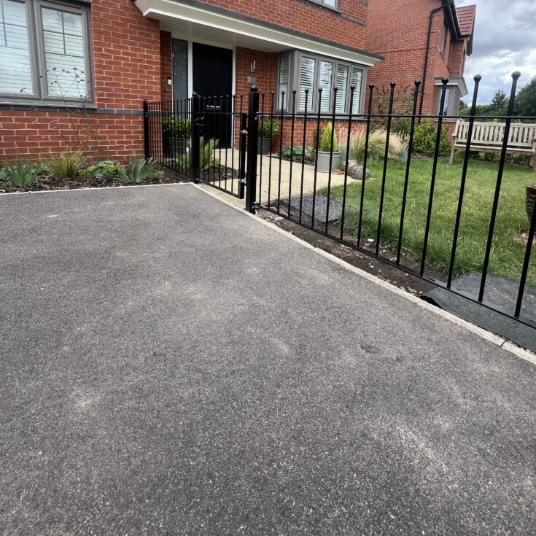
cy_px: 168
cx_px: 268
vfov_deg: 83.7
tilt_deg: -8.0
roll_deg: -1.4
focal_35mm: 16
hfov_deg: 87.4
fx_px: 280
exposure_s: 1/300
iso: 32
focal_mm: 1.57
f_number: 1.8
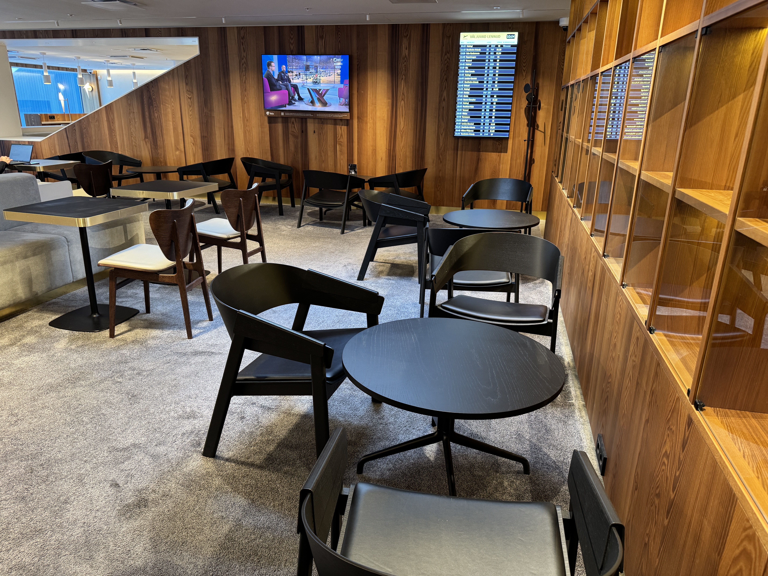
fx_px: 532
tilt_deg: -18.6
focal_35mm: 24
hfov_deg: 71.6
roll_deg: -1.1
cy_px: 288
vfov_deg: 56.8
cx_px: 384
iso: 250
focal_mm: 6.76
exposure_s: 1/42
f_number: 1.78
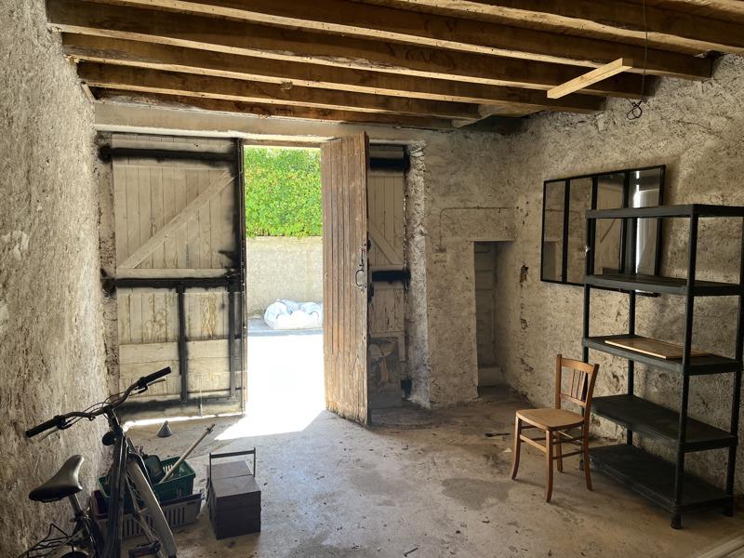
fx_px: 559
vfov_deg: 53.1
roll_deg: +0.2
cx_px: 372
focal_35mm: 26
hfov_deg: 67.3
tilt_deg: -4.9
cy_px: 279
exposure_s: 1/121
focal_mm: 5.1
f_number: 1.6
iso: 64
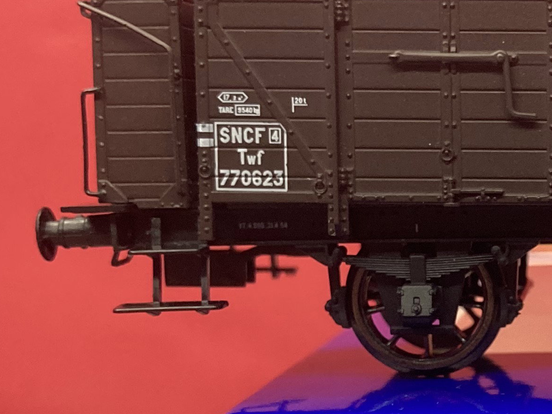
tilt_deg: -8.3
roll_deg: -1.3
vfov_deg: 15.2
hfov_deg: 19.4
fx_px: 1531
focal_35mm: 96
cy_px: 368
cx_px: 641
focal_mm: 3.99
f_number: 1.8
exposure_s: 1/50
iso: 160
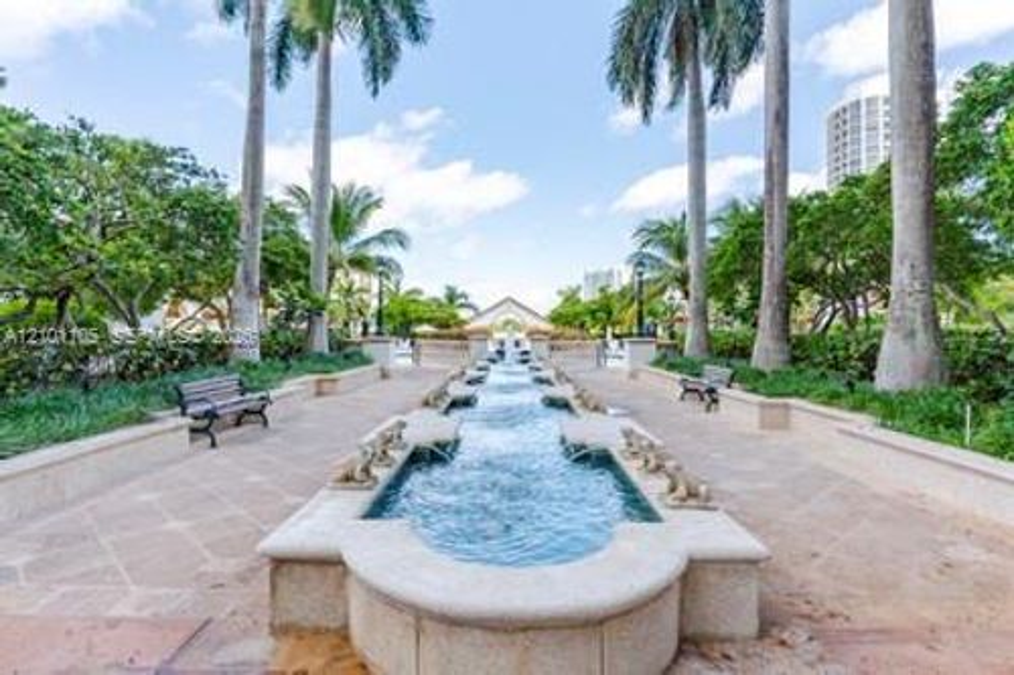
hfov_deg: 93.3
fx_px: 479
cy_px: 338
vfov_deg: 70.4
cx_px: 507
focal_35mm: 17
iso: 200
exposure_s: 1/400
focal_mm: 17
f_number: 8
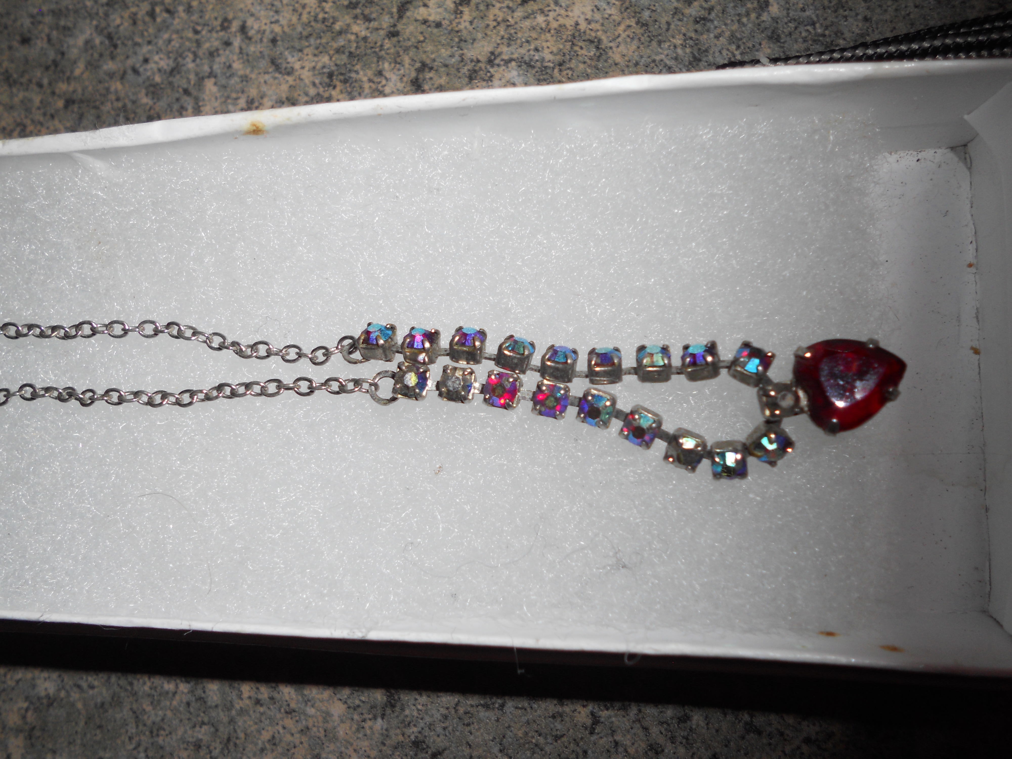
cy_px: 380
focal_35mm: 32
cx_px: 506
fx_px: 936
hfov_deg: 56.8
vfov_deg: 44.2
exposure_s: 1/25
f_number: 8.8
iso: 80
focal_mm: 5.8
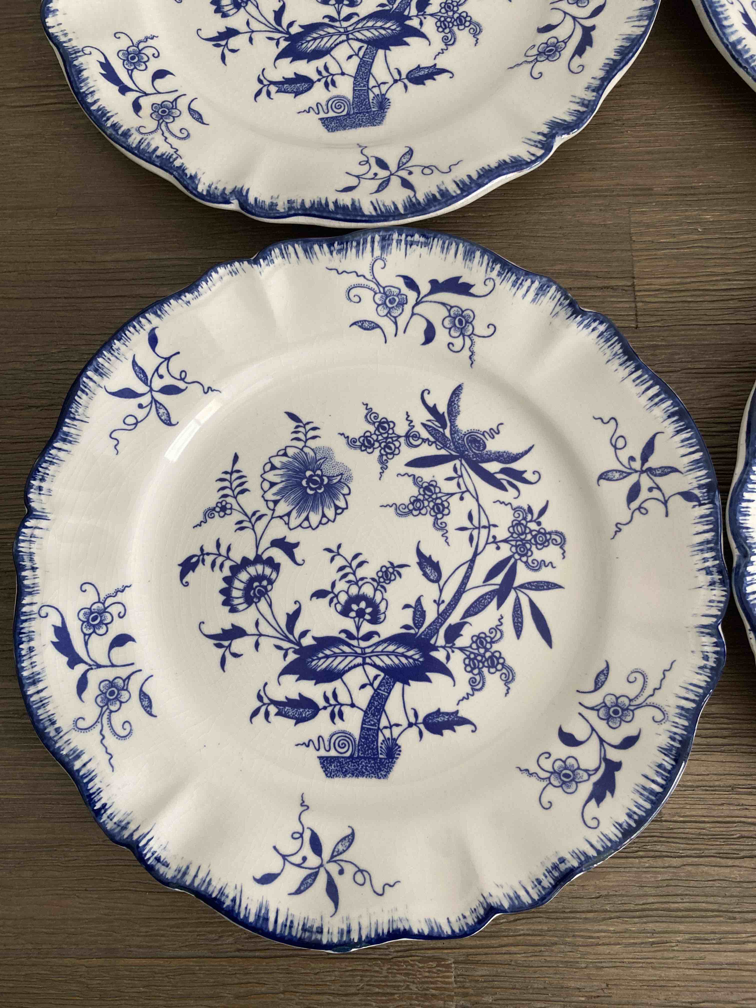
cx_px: 378
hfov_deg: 49.7
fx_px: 815
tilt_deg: -79.8
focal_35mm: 28
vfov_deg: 63.4
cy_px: 504
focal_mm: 3.99
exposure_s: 1/60
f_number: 1.8
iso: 80
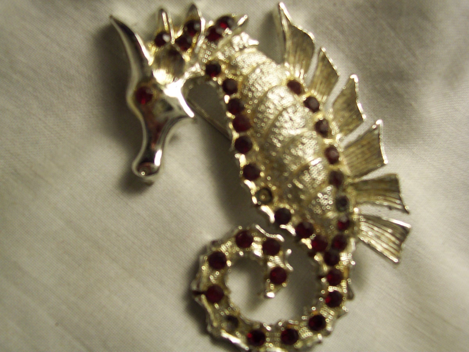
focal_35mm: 37
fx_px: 501
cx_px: 234
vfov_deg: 38.7
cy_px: 176
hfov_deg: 50.1
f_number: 2.8
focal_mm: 5.6
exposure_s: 1/350
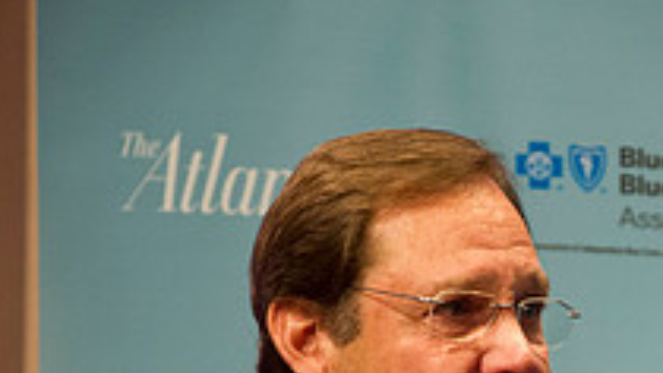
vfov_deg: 2.1
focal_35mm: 578
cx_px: 720
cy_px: 594
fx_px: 10159
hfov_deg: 3.7
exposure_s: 1/125
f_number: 4
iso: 2500
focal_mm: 200
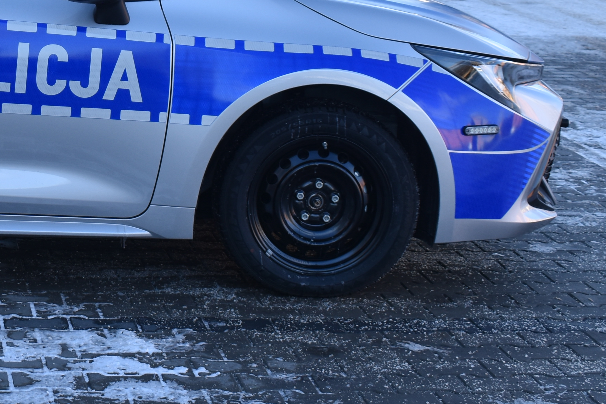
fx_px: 1784
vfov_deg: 12.8
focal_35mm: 106
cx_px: -62
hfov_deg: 18.5
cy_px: 51
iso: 100
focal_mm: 26
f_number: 6.3
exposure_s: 1/160
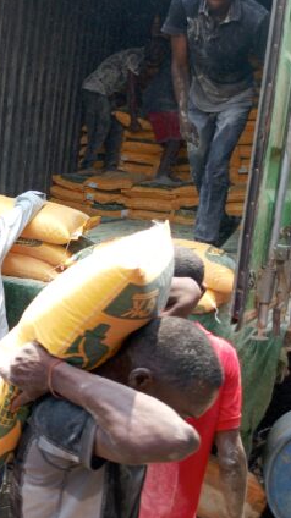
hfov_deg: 22.3
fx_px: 687
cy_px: 266
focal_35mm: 50
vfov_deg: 41.3
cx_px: -45
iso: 113
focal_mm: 4.11
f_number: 1.6
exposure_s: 1/216
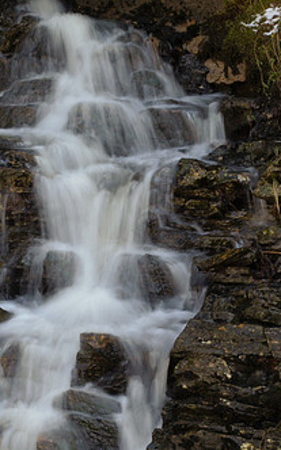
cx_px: 100
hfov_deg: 13.0
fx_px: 1227
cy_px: 247
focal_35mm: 100
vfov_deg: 20.8
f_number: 22
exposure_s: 1/4
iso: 200
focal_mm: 27
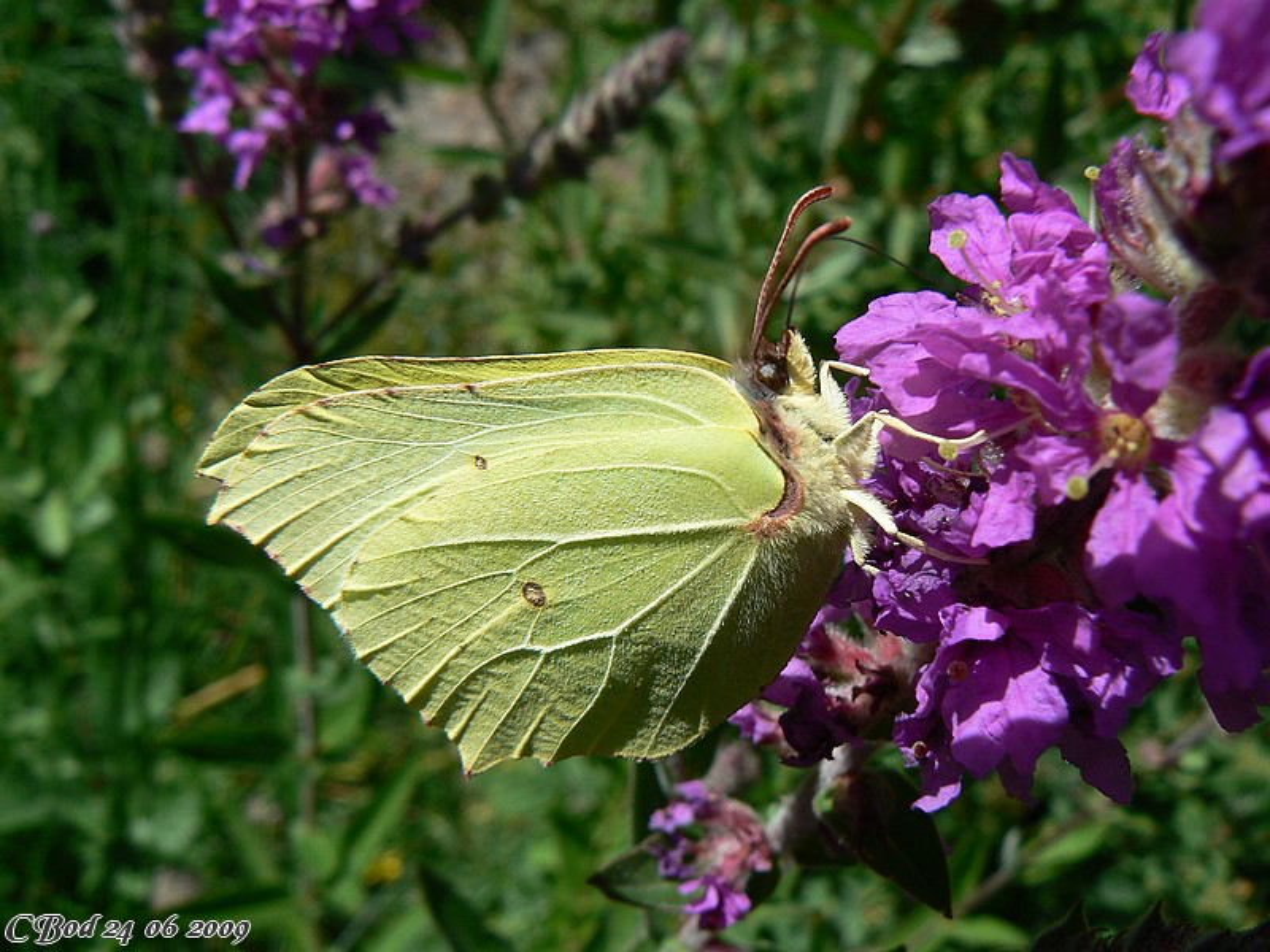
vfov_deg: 39.7
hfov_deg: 51.4
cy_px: 476
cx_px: 635
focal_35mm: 36
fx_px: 1321
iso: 80
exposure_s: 1/500
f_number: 6.3
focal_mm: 6
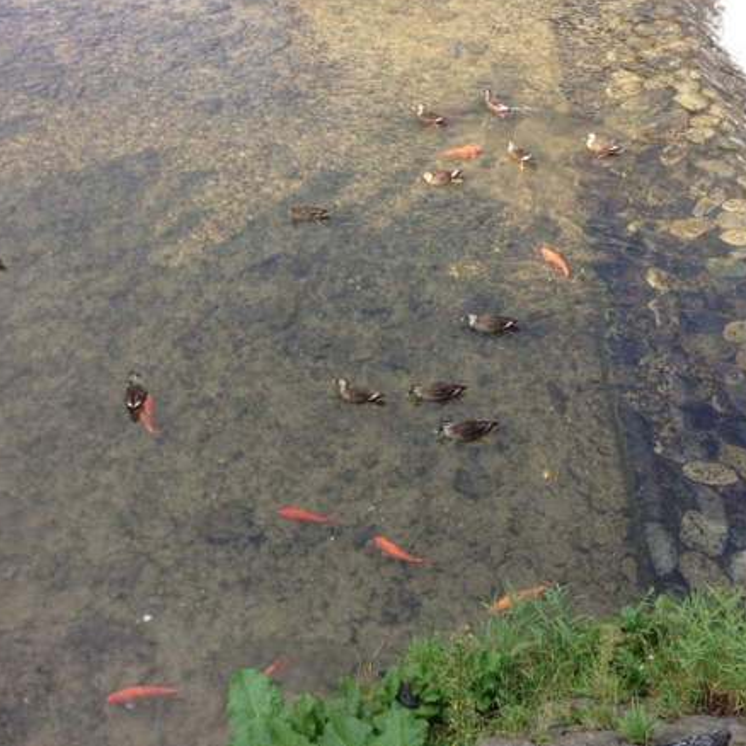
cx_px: 429
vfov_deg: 41.9
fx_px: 975
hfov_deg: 41.7
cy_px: 364
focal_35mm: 40
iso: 50
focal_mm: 4.13
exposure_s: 1/311
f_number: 2.4
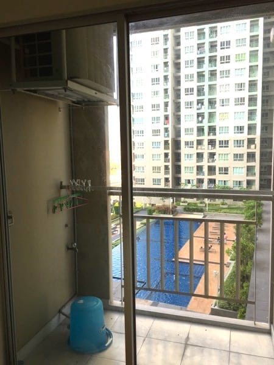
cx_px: 137
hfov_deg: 48.2
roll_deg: +0.5
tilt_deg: -4.4
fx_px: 306
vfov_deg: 61.7
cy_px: 182
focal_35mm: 29
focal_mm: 4.15
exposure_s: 1/269
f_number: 2.2
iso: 32
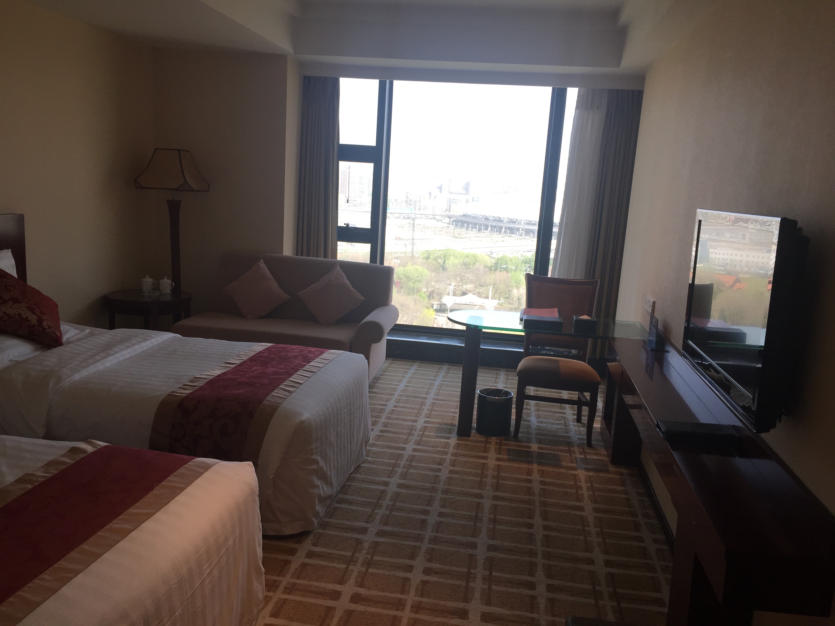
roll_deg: -3.6
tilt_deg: -10.9
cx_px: 418
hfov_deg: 61.7
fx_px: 700
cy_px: 313
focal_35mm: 29
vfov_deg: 48.2
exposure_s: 1/100
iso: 40
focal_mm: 4.15
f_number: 2.2
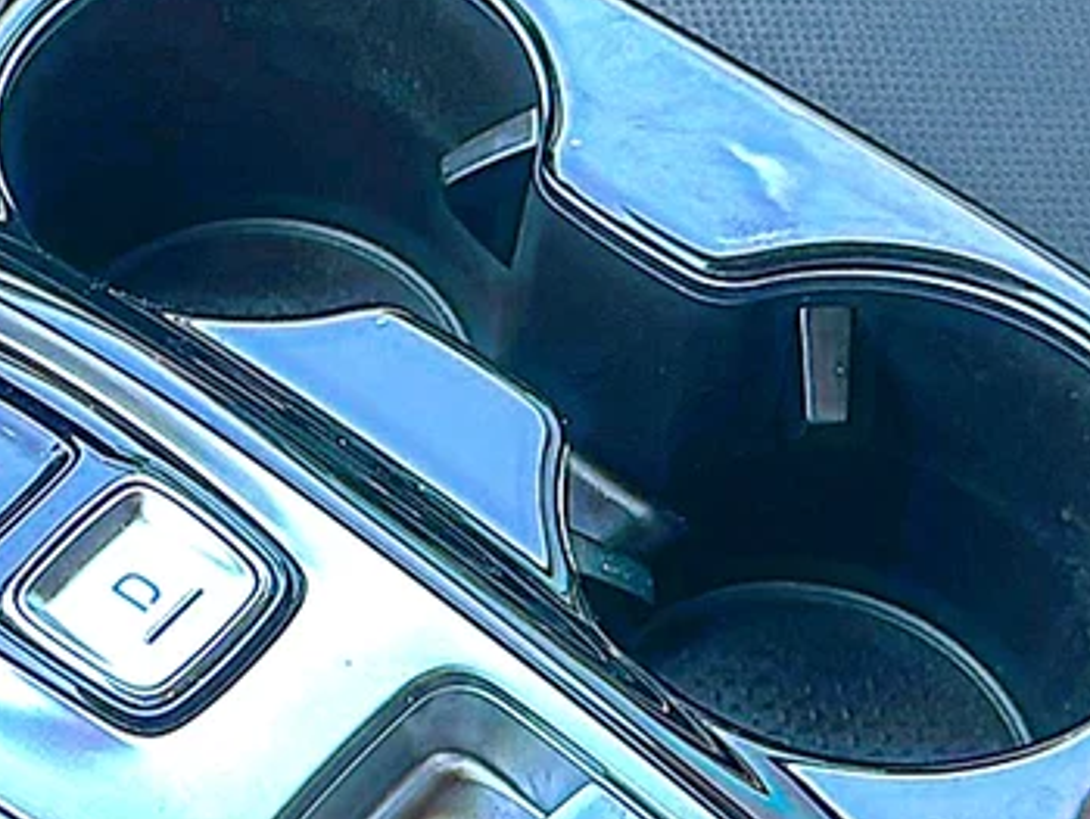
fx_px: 2836
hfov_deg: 21.4
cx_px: 146
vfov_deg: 16.4
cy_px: 472
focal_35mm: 90
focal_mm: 6.86
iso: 64
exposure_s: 1/76
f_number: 1.78
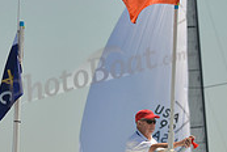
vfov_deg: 1.9
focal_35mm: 737
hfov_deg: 2.8
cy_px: 123
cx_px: 260
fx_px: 4655
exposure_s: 1/1250
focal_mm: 220
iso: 200
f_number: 7.1
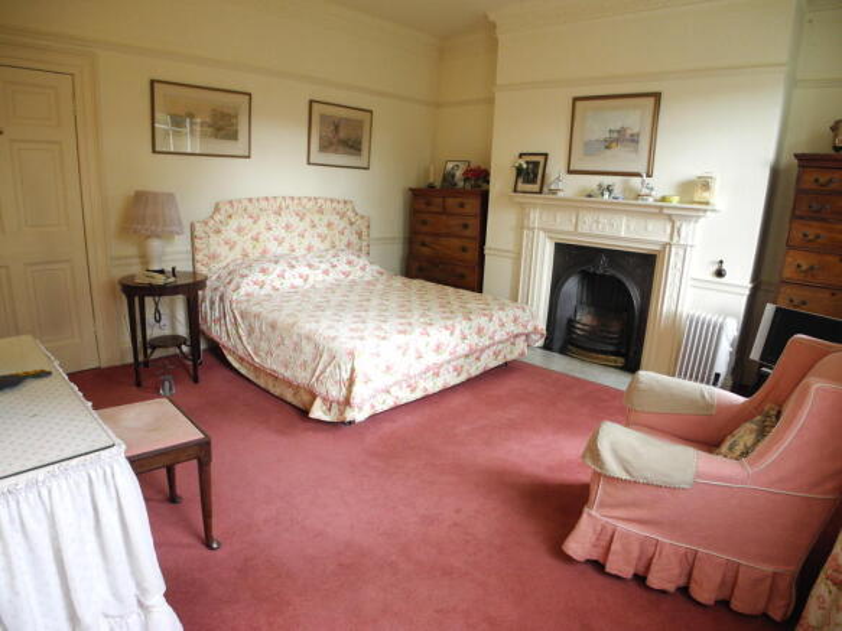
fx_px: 681
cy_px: 316
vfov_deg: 49.7
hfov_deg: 63.5
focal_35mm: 28
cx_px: 421
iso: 400
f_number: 2.8
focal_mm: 6
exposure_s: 1/28.2
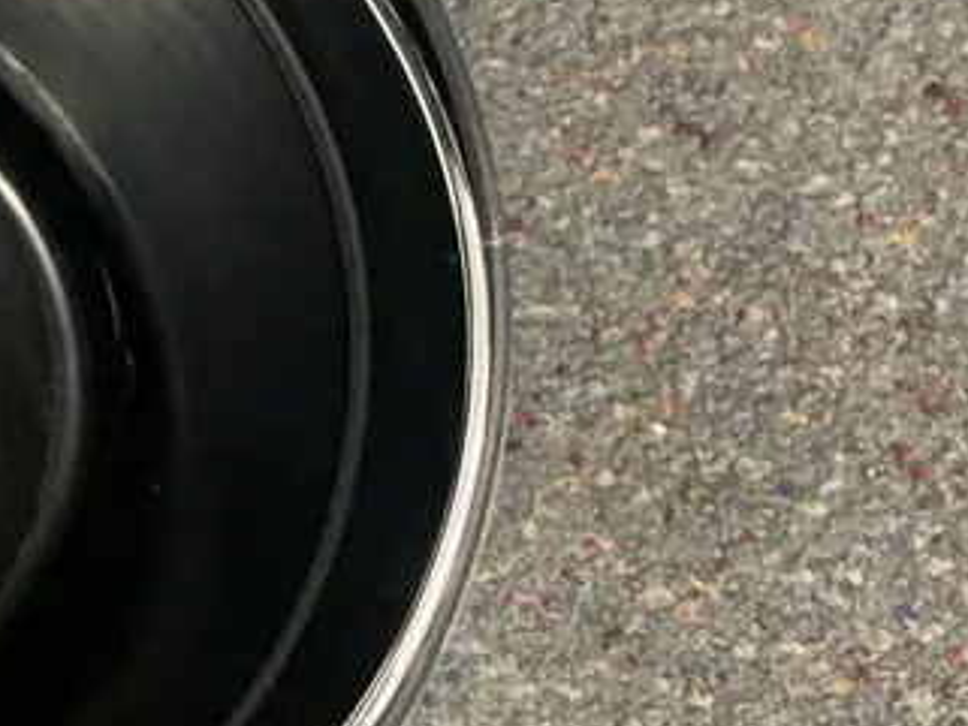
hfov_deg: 21.2
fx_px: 2322
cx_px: -323
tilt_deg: -73.9
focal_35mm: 83
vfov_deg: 17.3
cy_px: -21
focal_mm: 4.25
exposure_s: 1/50
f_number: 1.8
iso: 320
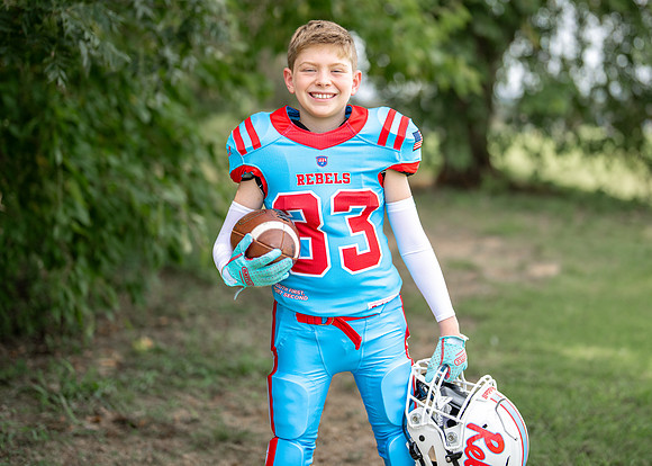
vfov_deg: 21.8
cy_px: 182
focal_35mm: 65
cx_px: 358
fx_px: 1206
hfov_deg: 30.2
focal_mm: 50
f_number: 1.2
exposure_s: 1/2500
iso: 100
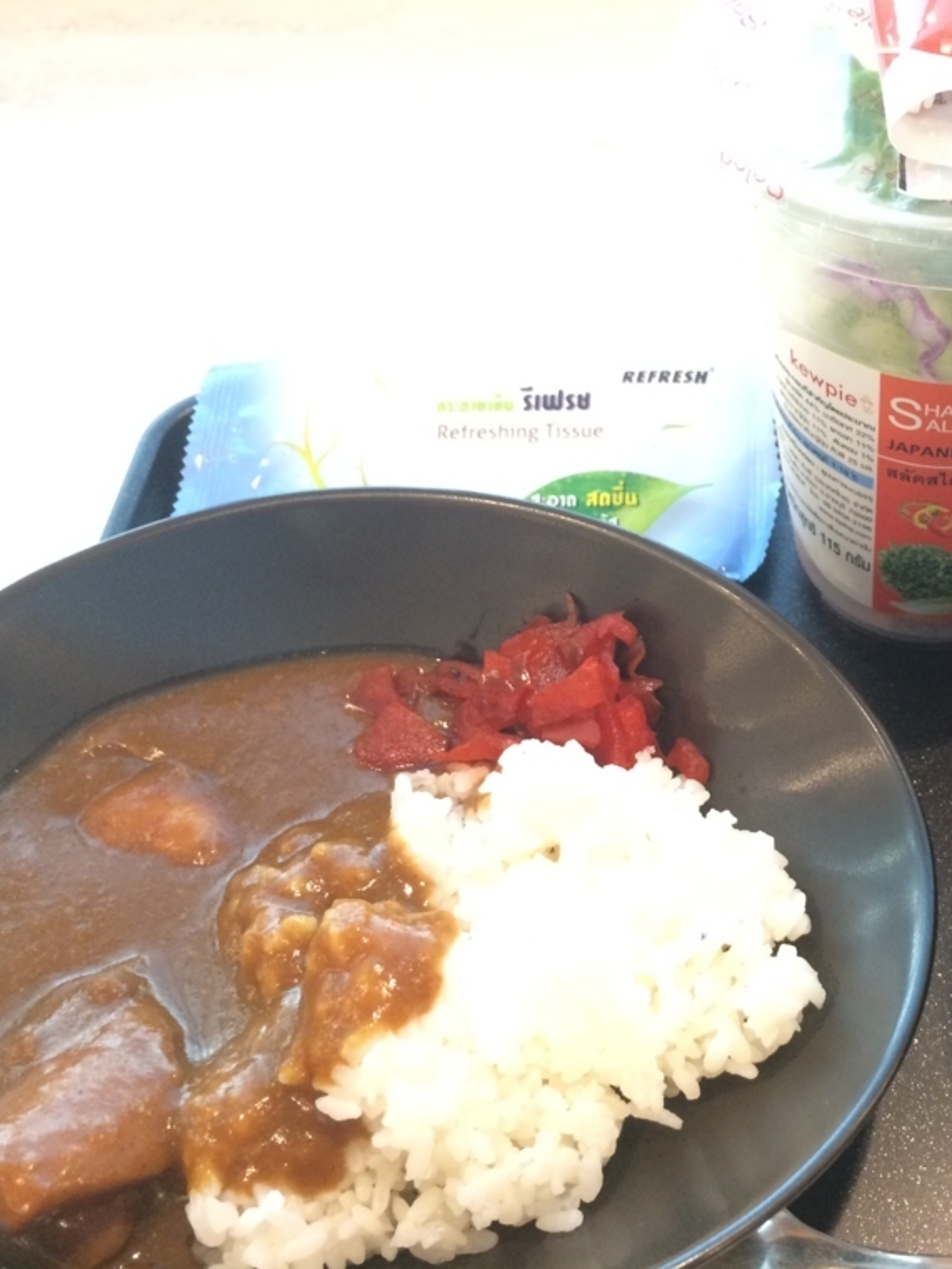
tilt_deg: -51.0
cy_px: 635
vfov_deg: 47.9
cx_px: 794
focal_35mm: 39
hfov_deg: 35.4
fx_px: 1430
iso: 320
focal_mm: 4.15
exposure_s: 1/33
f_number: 2.2
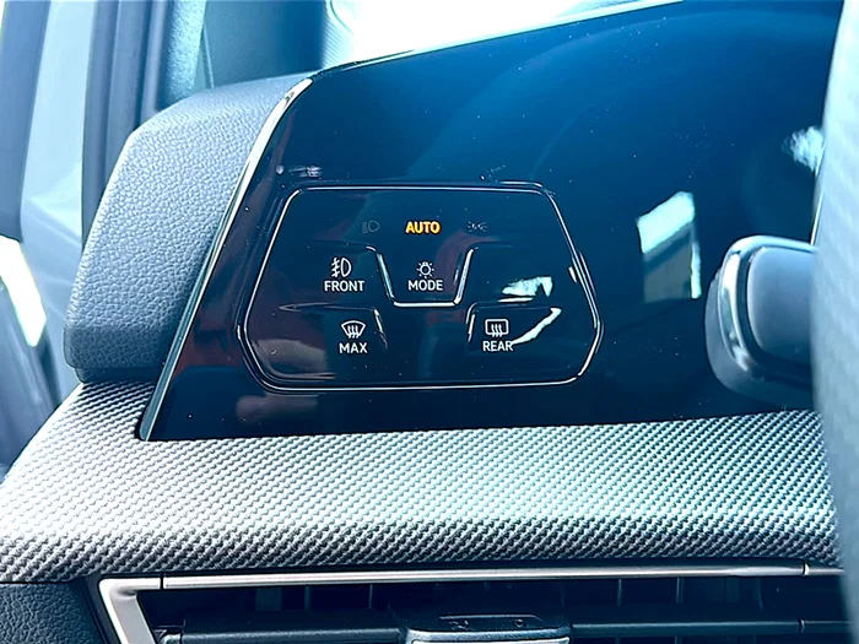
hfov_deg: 46.8
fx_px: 993
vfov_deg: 36.0
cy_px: 322
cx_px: 430
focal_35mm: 40
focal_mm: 6.86
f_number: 1.78
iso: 50
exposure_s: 1/55
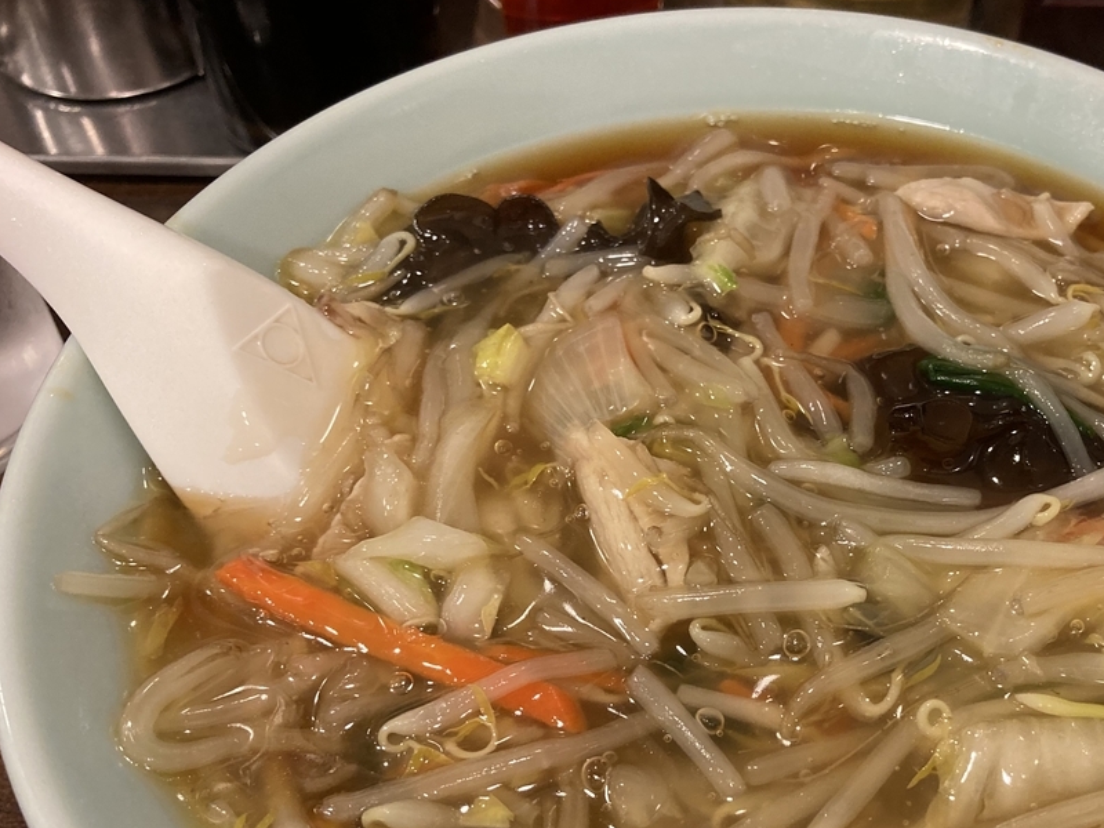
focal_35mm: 42
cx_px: 755
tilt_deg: -53.4
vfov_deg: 33.7
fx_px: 1339
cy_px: 611
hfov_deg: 44.0
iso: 160
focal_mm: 3.99
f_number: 1.8
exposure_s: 1/50
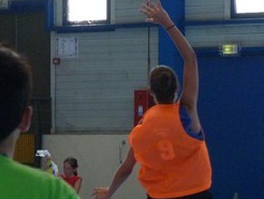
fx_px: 2420
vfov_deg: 4.7
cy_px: 75
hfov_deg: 6.2
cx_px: 92
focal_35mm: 317
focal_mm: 21.9
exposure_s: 1/320
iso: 500
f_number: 3.6
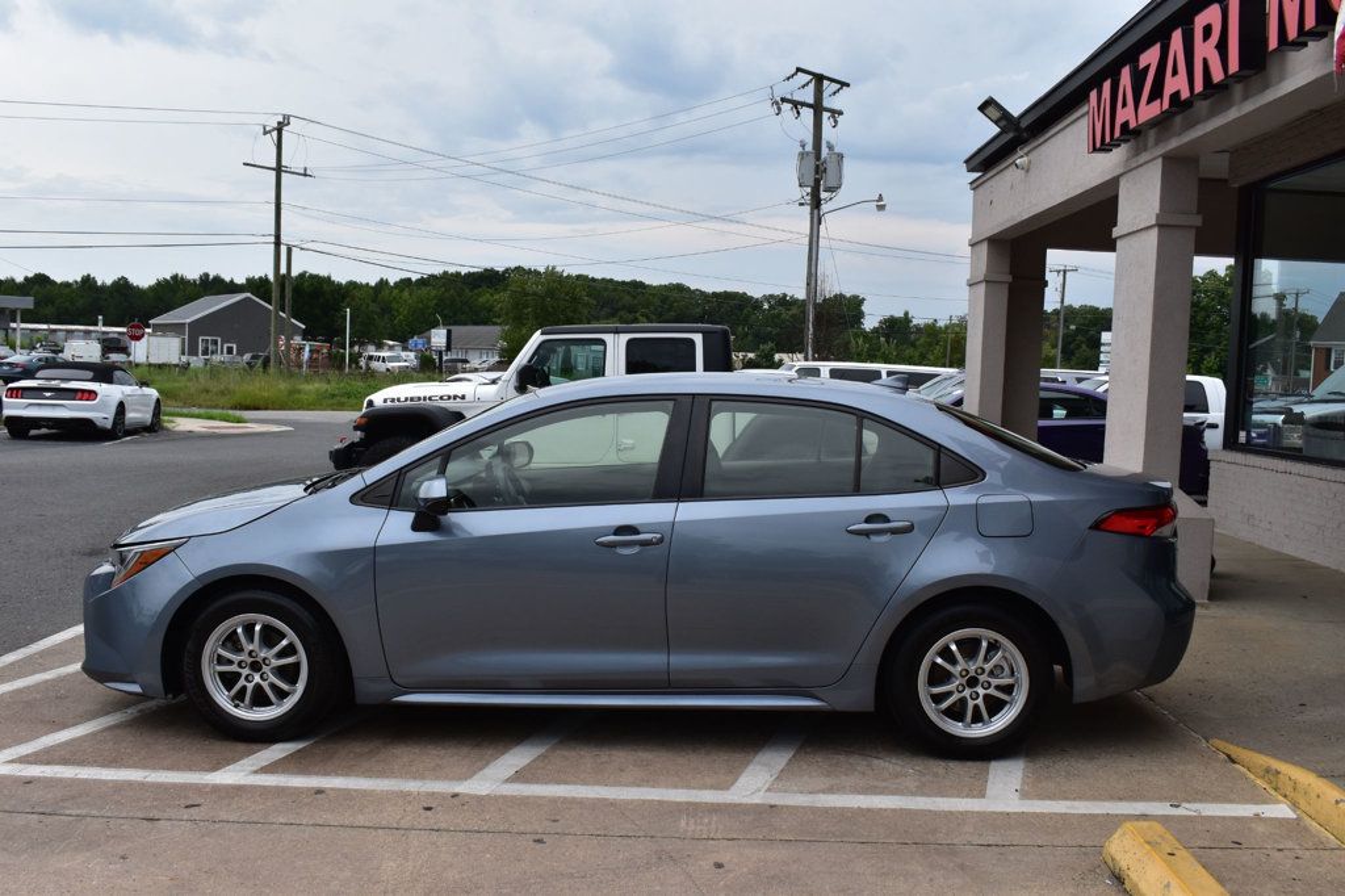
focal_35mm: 33
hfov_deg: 57.2
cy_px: 448
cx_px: 672
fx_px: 1232
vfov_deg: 39.9
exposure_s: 1/400
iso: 400
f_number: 11
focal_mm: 22
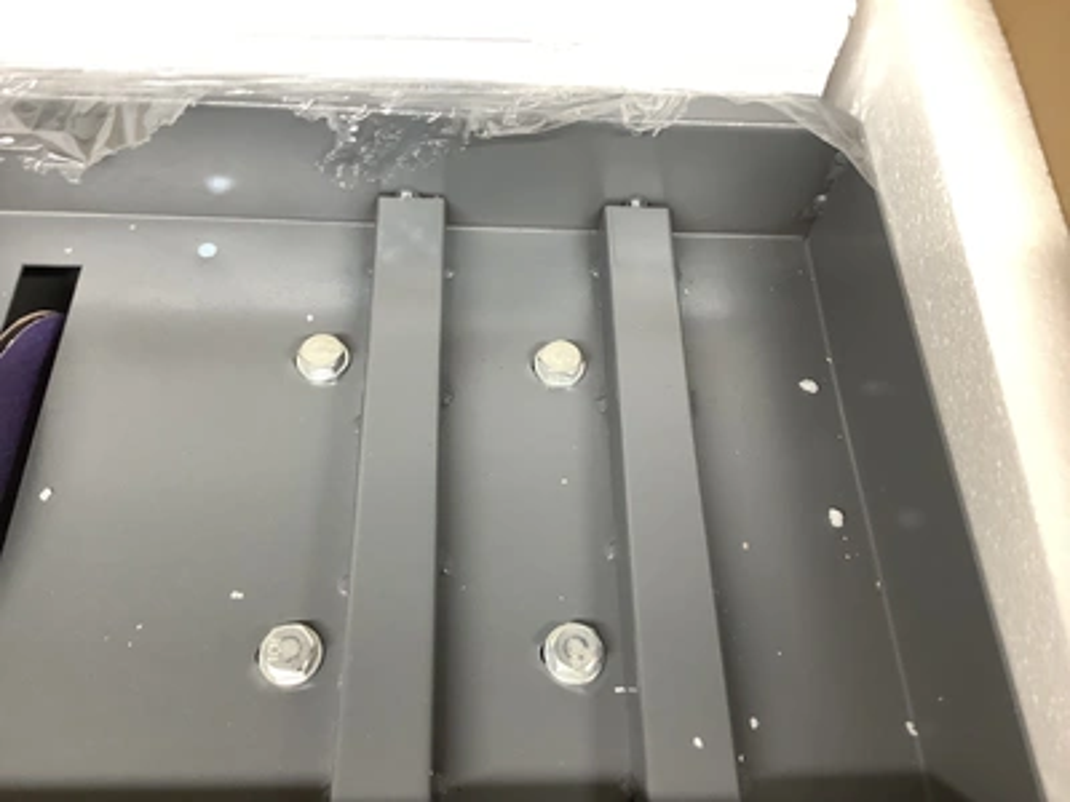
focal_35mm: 31
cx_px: 535
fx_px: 958
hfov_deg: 58.4
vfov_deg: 45.4
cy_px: 401
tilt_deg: -67.2
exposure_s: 1/60
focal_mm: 3.3
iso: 125
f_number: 2.4
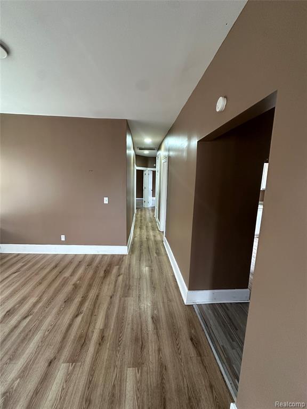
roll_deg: -1.9
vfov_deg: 102.1
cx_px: 154
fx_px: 166
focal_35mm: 14
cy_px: 204
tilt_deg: -7.4
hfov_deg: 85.7
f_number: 2.2
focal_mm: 2.22
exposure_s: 1/62
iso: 320
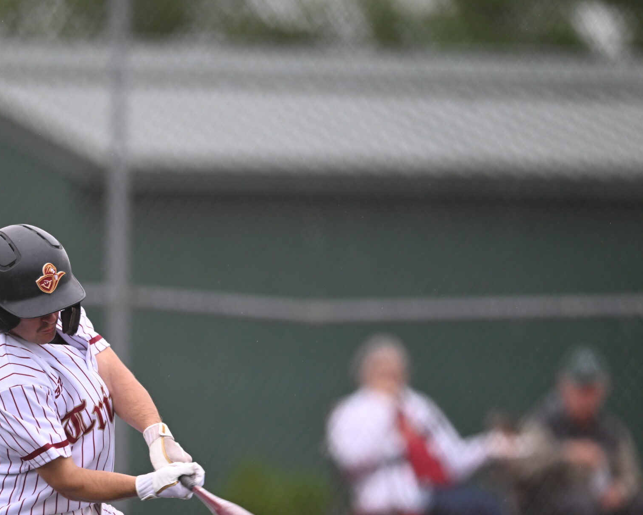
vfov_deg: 2.4
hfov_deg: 3.1
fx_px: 12049
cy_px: 358
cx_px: 147
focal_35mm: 633
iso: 500
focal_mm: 400
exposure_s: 1/1250
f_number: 2.8
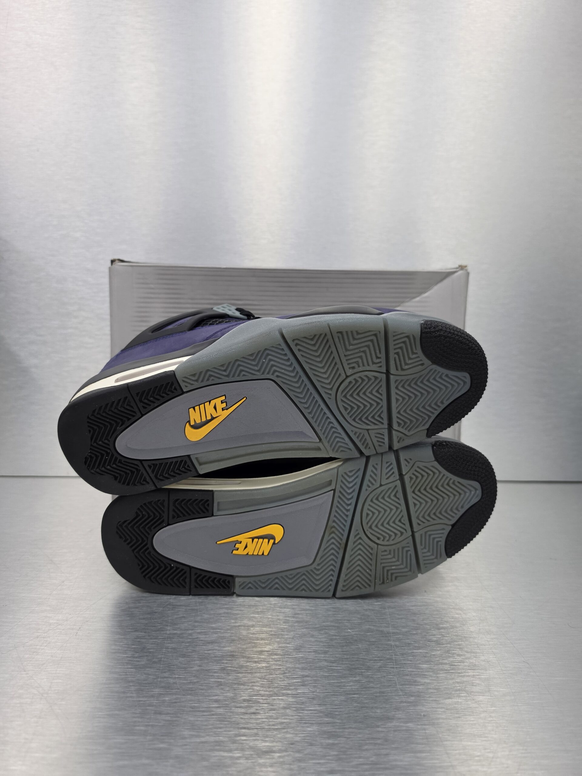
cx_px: 291
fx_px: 516
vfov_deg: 73.9
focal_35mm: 23
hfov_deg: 58.9
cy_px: 388
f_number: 1.4
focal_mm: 6.5
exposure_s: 1/100
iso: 125
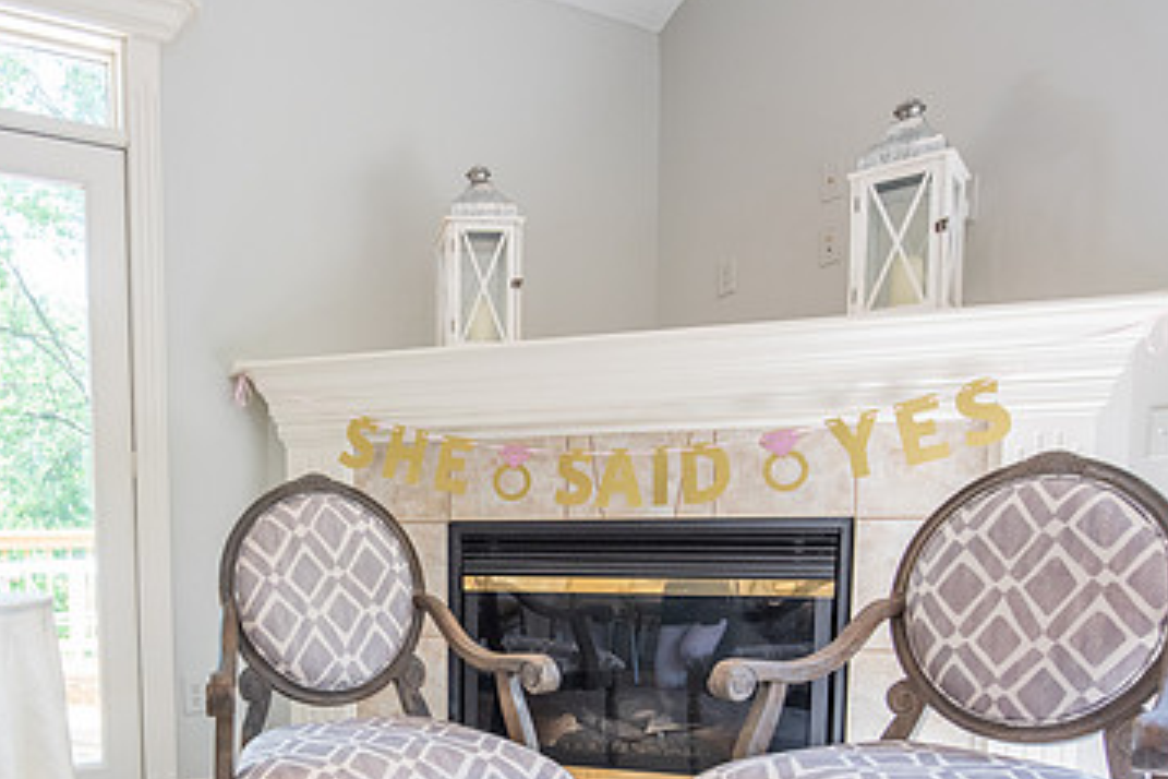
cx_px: 364
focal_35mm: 28
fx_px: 908
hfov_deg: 63.4
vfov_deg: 44.4
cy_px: 609
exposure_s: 1/160
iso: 1250
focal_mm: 17
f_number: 5
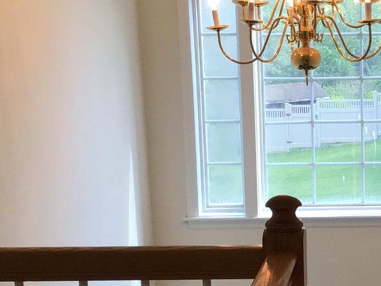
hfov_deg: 19.4
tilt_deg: -13.5
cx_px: 359
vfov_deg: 14.7
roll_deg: -0.1
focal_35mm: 99
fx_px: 1090
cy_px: 282
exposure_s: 1/100
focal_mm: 3.3
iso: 40
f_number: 2.4
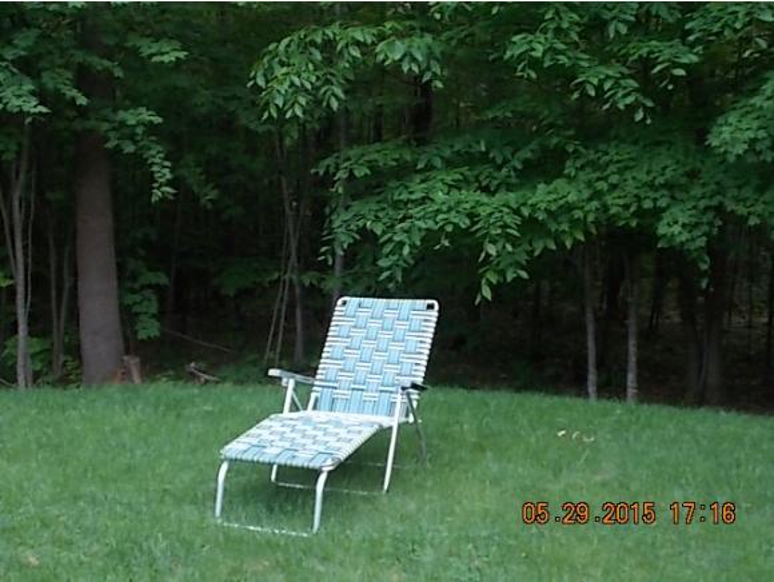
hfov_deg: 38.2
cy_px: 291
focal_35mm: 50
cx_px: 387
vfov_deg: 29.1
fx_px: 1119
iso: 100
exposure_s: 1/30
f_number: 4.5
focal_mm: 9
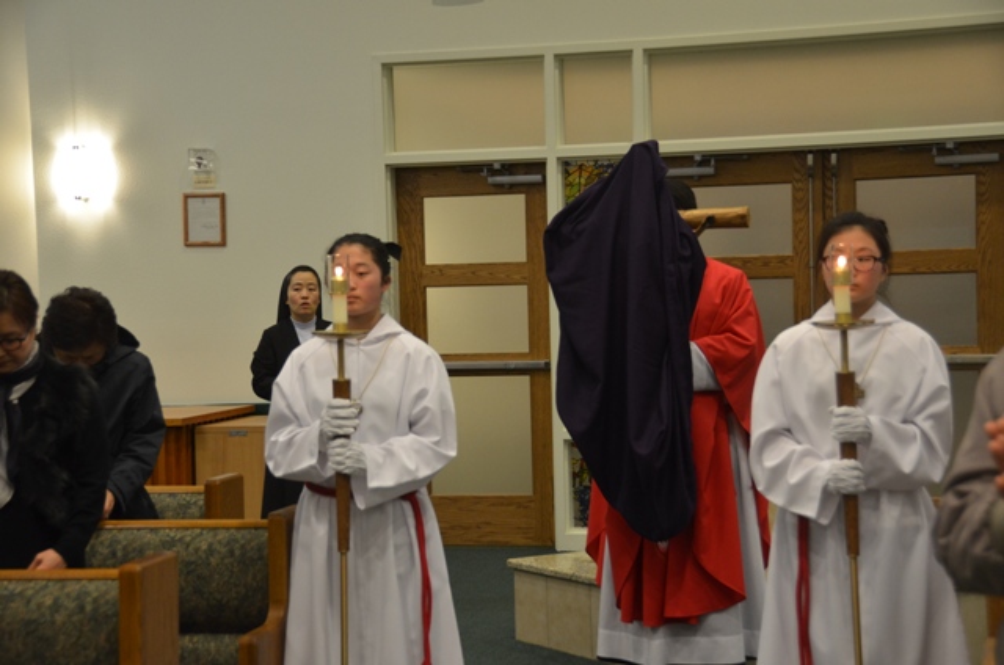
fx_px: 2004
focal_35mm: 72
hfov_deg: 28.1
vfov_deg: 18.8
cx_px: 502
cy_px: 332
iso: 800
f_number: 4.5
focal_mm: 48
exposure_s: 1/30
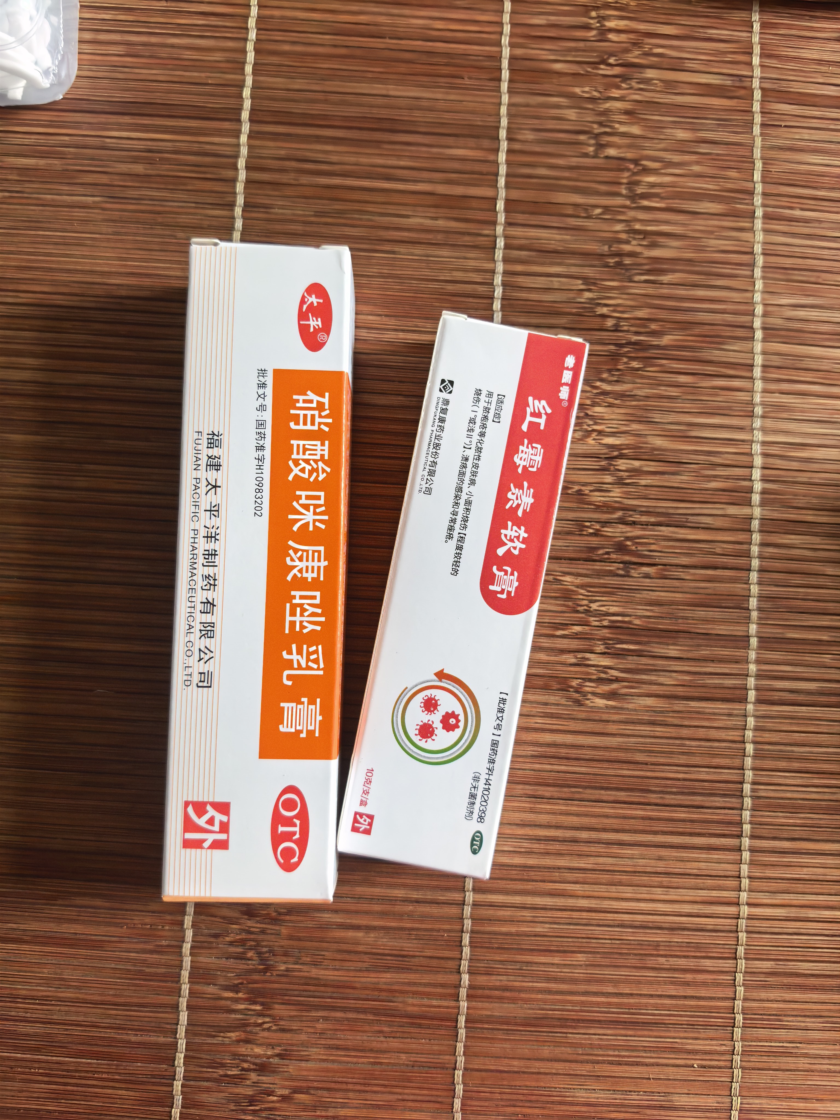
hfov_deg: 56.8
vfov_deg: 71.6
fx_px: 777
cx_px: 420
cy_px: 560
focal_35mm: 24
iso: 1250
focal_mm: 5.75
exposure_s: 1/767
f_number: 2
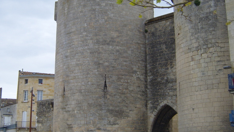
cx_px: 88
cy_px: 60
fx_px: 341
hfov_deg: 37.6
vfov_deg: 21.8
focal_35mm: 55
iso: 80
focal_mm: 7.4
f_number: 7.1
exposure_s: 1/125
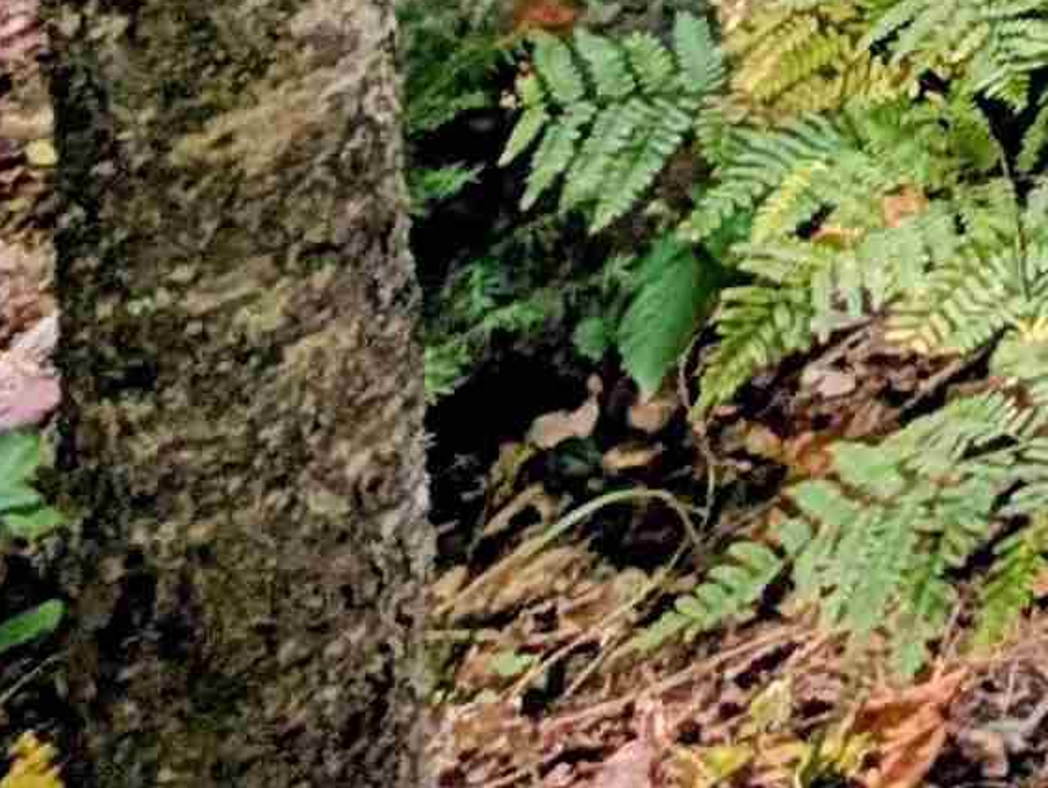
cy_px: -1315
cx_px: 2610
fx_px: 1970
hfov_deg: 14.5
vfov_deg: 13.2
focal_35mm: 65
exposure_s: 1/542
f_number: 1.7
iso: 49
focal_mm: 2.02
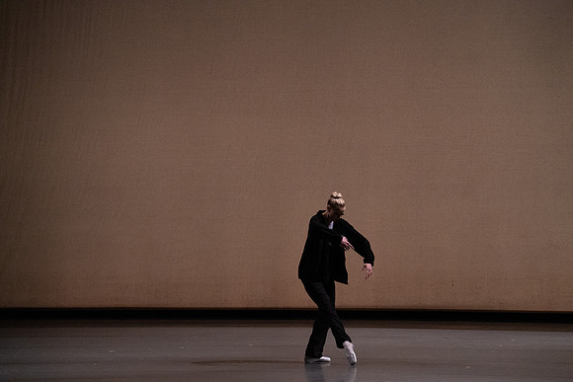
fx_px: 2897
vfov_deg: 7.5
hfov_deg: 11.3
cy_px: 191
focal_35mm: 182
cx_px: 286
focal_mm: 182
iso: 12800
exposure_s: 1/500
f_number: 6.3
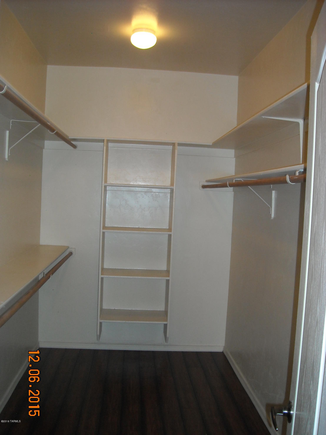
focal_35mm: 35
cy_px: 218
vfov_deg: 52.6
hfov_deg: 40.7
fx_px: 439
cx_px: 163
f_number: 2.8
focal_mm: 5.7
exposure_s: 1/60
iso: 200
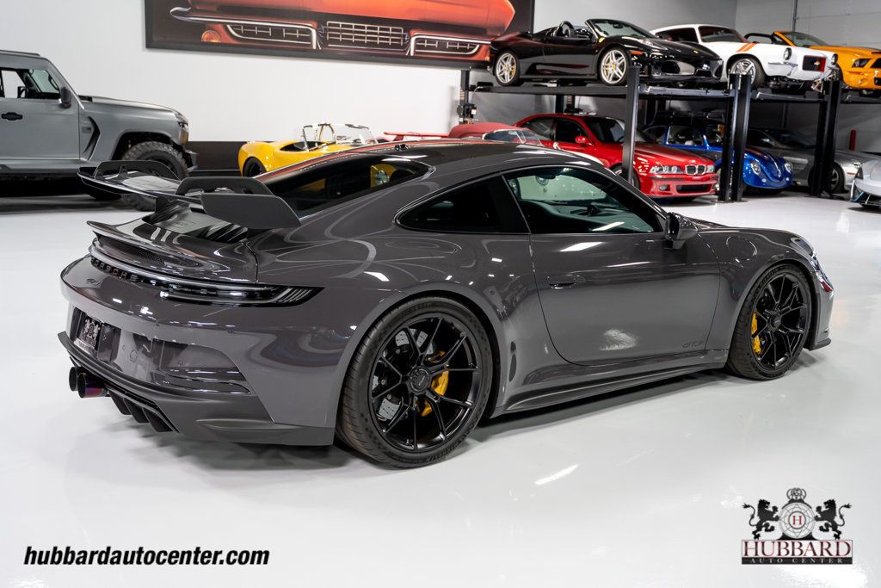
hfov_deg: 50.7
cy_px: 294
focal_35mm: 38
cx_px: 440
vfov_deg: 35.1
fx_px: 930
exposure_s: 1/60
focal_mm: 38
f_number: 4
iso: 800
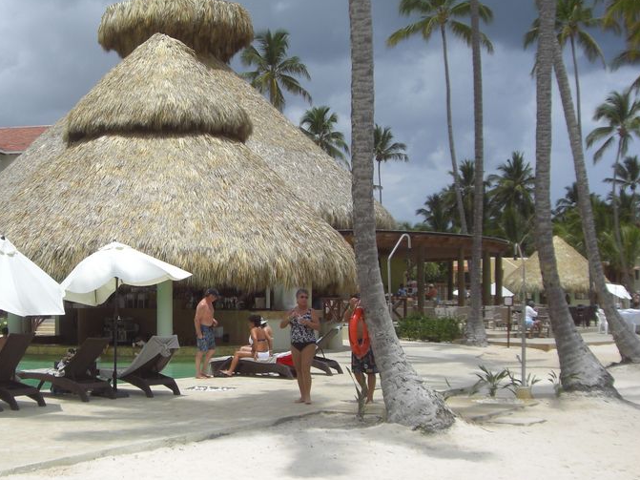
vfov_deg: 25.2
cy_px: 217
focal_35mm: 58
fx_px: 1072
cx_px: 208
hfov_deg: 32.9
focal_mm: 6.2
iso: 64
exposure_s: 1/200
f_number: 8
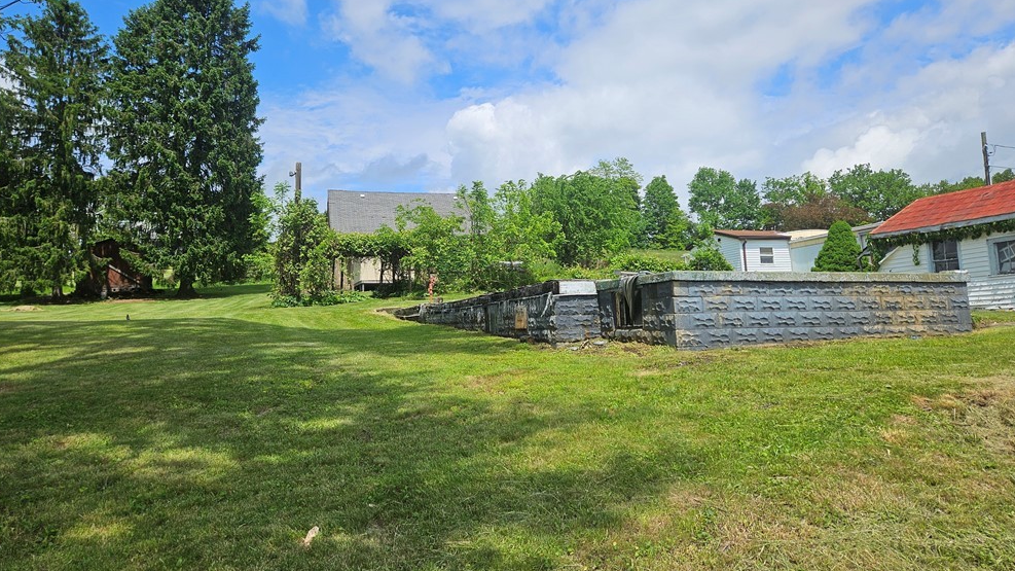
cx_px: 511
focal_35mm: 26
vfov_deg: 44.0
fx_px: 700
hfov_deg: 71.9
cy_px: 211
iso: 25
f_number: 1.8
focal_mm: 5.4
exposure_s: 1/3550
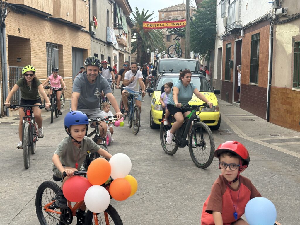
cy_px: 112
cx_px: 150
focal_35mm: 48
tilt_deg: -6.4
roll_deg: -0.3
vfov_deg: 30.3
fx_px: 416
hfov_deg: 39.7
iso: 64
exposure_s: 1/383
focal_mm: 6.86
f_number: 1.78
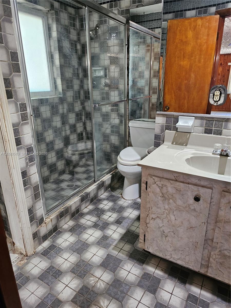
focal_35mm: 23
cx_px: 116
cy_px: 154
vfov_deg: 73.9
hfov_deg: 58.9
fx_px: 205
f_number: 1.7
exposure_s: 1/40
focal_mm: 6.3
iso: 640
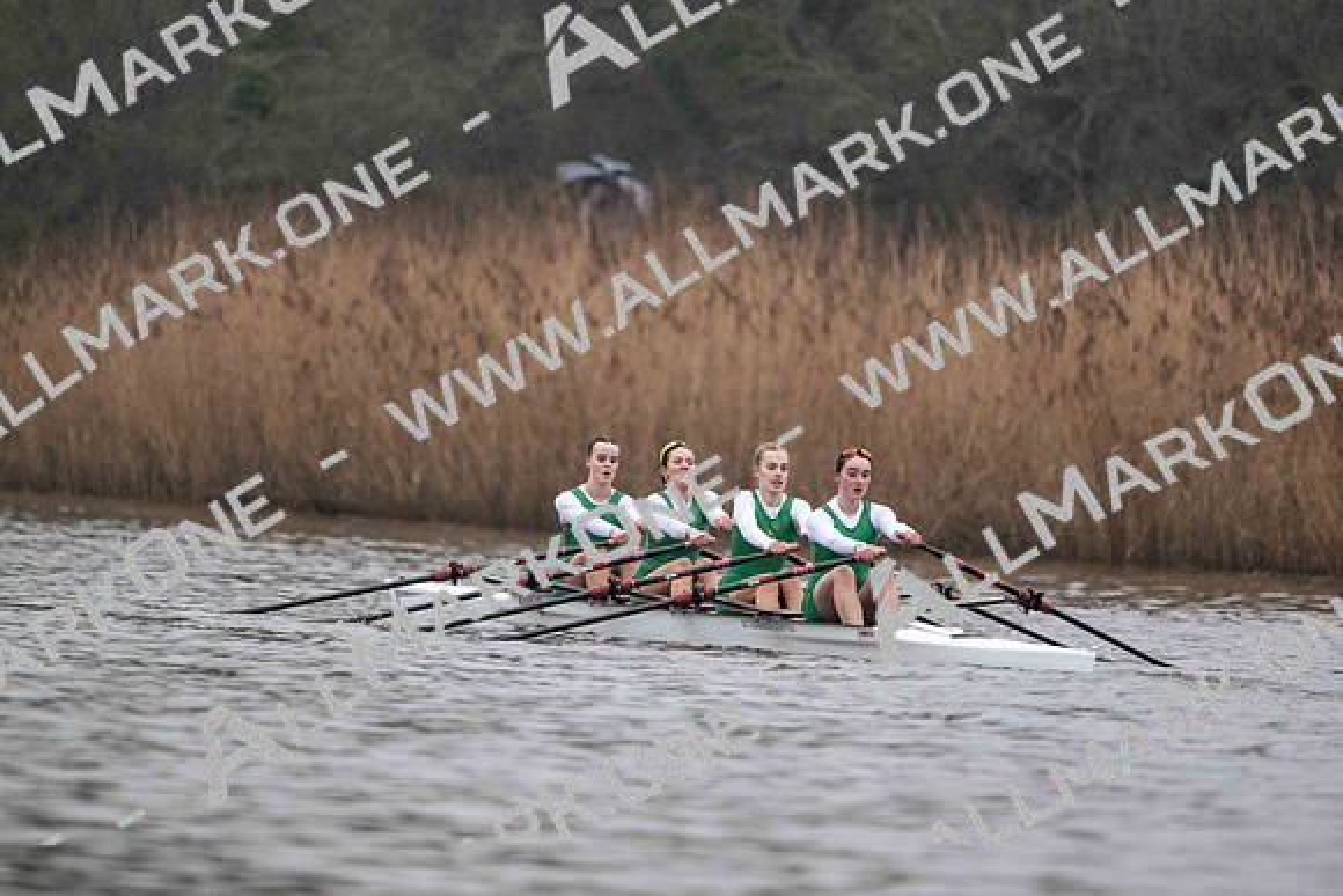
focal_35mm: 400
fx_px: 14925
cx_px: 672
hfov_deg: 5.2
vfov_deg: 3.4
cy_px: 448
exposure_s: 1/1600
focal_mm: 400
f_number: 4.5
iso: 5000
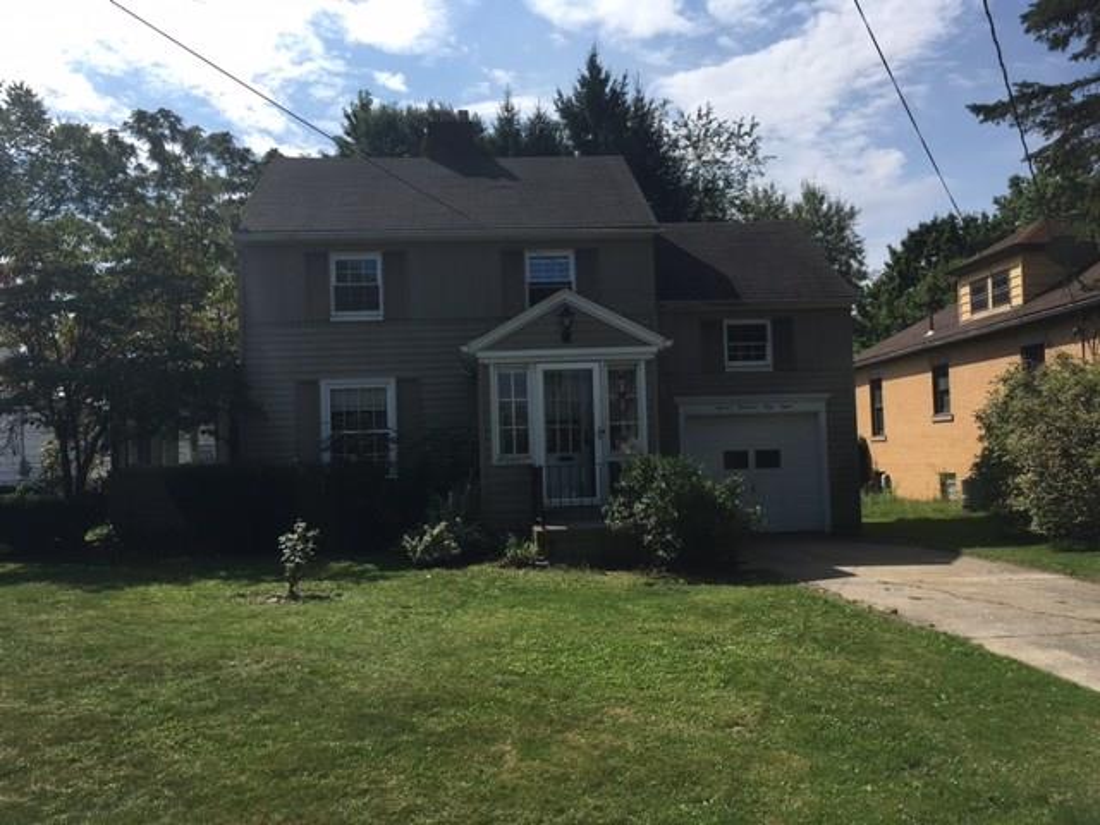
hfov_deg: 61.7
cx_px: 550
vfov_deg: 48.2
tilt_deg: +1.5
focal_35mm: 29
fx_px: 922
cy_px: 412
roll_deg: +2.0
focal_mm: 4.15
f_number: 2.2
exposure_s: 1/2262
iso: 25
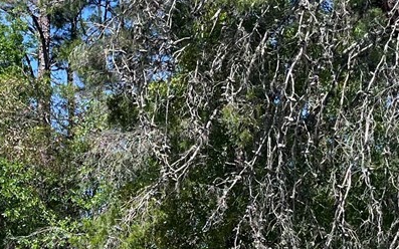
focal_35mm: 111
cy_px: 233
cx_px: 229
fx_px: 1207
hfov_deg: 18.8
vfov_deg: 11.7
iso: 50
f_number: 1.6
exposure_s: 1/1802
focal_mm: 5.1
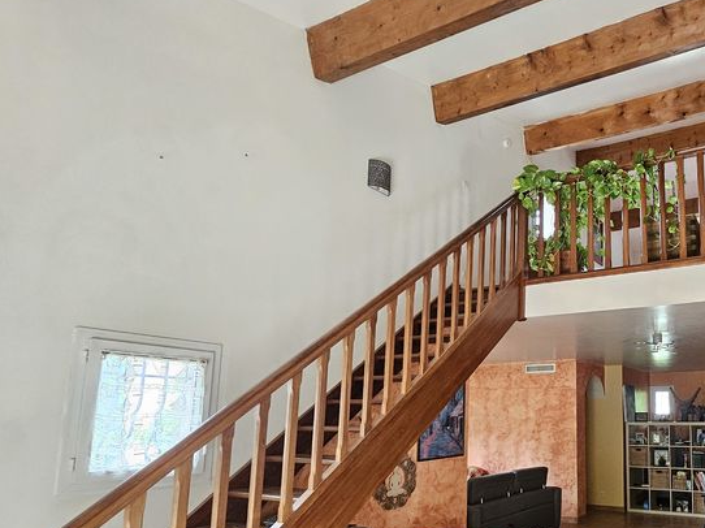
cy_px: 367
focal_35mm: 24
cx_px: 566
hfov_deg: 65.1
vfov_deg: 55.2
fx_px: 489
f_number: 2.2
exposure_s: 1/50
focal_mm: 1.7
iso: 200
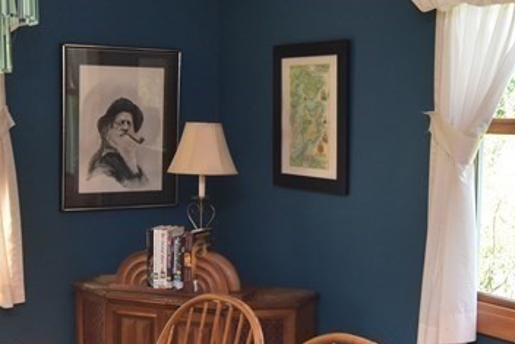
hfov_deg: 30.7
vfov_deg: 20.8
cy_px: 219
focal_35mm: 65
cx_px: 233
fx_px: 937
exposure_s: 1/60
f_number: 8
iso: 900
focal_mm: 15
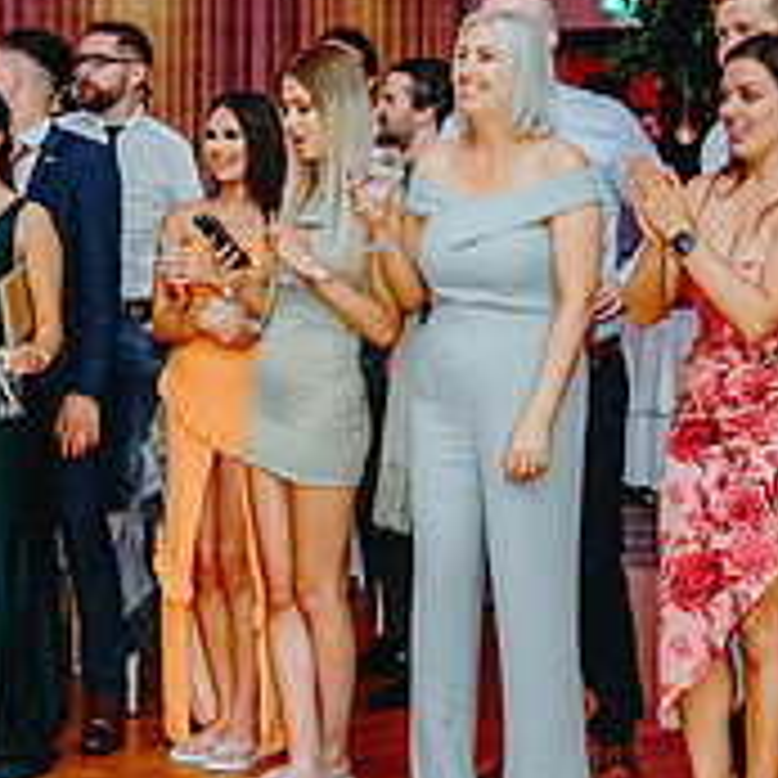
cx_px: 378
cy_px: 331
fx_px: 2543
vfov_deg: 17.4
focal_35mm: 100
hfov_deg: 17.4
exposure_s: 1/250
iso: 1600
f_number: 2
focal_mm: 35
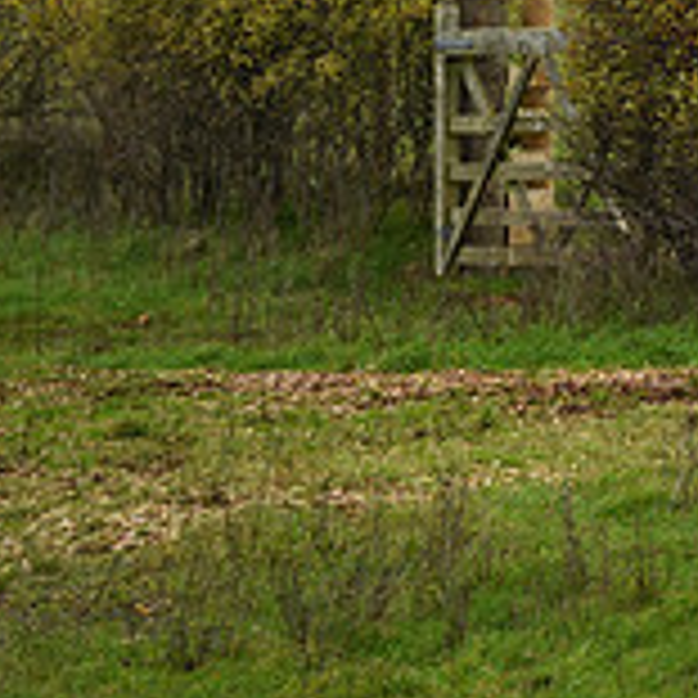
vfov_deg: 2.8
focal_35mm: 635
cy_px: -59
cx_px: 1274
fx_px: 14486
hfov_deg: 2.7
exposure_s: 1/1000
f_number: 5
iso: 1400
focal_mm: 200
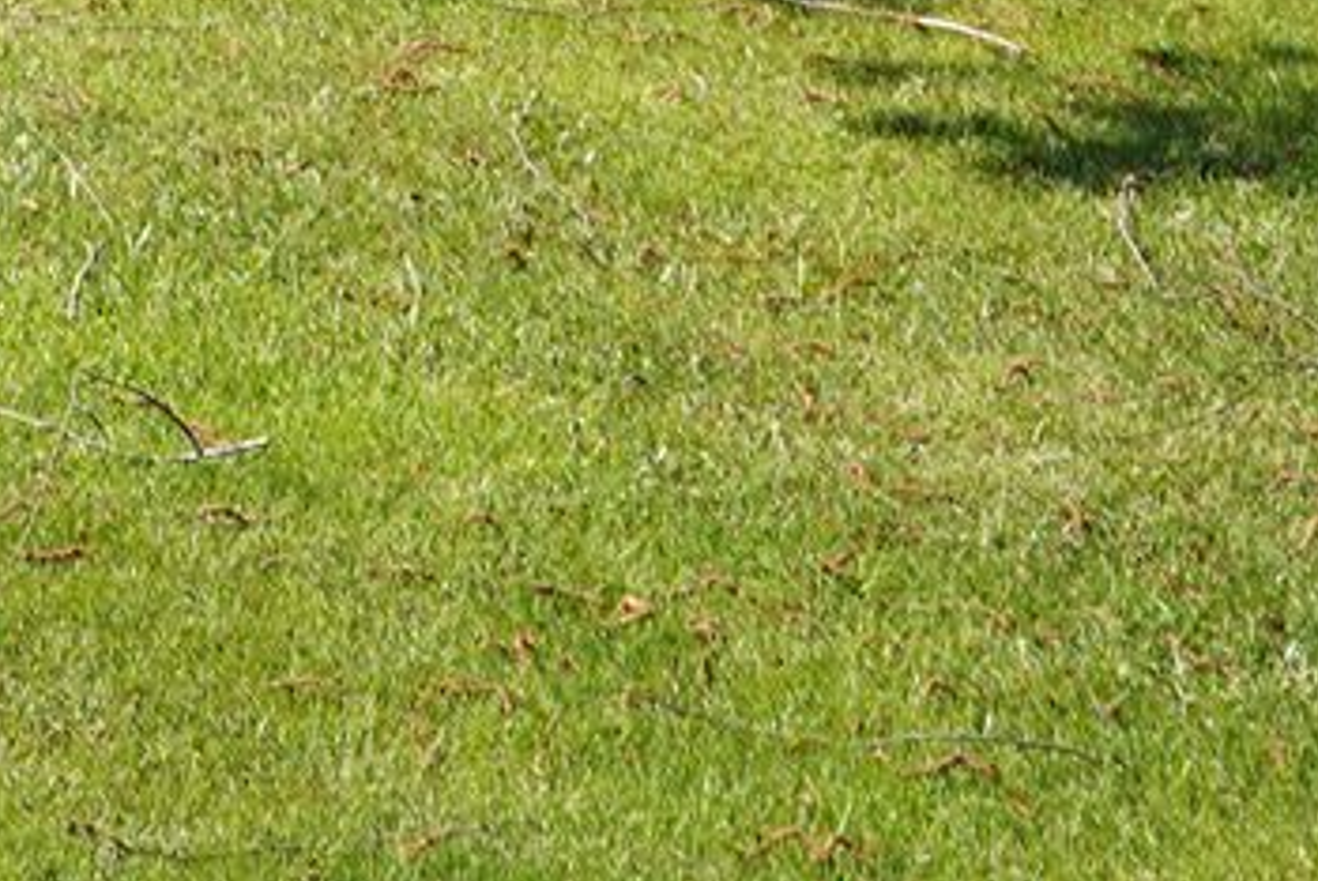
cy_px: -1423
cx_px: -1216
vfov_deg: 8.8
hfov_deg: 13.2
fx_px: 5020
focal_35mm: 137
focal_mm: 24
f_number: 8
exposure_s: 1/100
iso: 100
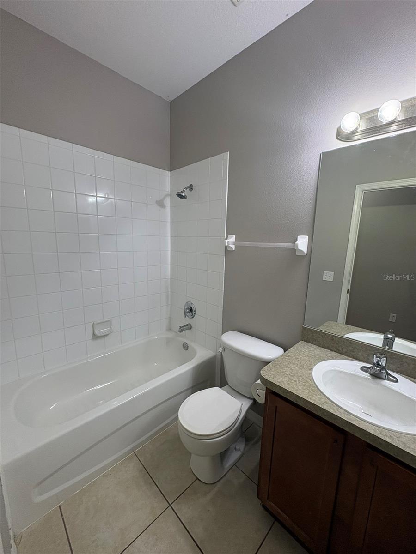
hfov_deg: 85.7
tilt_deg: -5.4
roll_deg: -1.4
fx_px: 224
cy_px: 277
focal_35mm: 14
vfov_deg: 102.1
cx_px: 208
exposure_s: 1/60
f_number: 2.2
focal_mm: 2.22
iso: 160
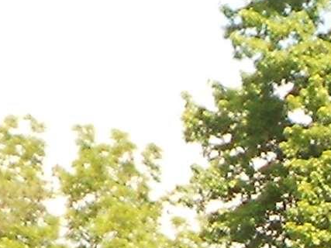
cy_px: 797
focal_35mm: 266
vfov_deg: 5.2
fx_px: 2543
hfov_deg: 7.0
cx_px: 813
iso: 80
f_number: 3.9
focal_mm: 6.7
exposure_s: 1/250
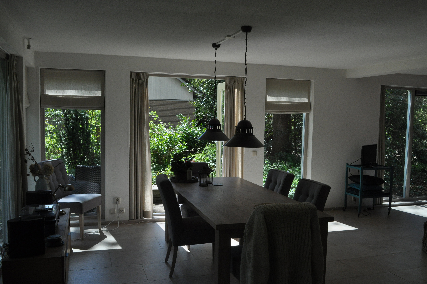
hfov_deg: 57.3
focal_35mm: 33
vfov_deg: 39.9
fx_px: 391
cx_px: 214
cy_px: 142
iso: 800
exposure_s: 1/500
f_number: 11
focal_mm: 22
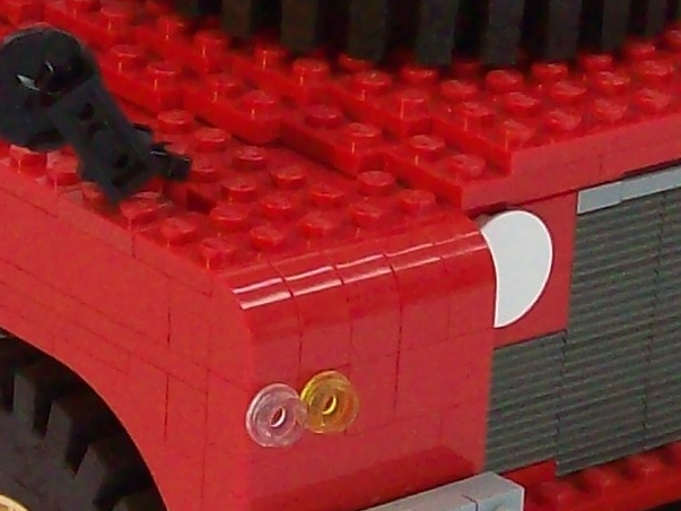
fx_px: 4485
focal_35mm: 228
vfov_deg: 6.5
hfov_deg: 8.6
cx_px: 41
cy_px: 252
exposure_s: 1/32.3
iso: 160
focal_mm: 7.6
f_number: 3
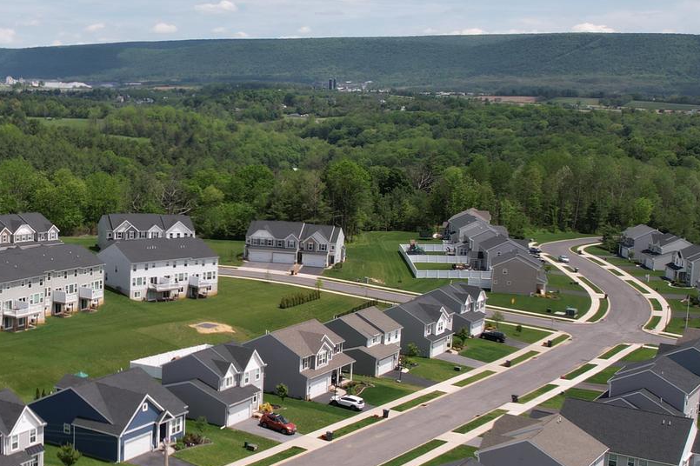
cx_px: 64
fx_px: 1088
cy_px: 258
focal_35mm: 56
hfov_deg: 33.7
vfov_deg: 24.2
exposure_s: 1/2500
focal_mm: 8.38
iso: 100
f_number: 2.8
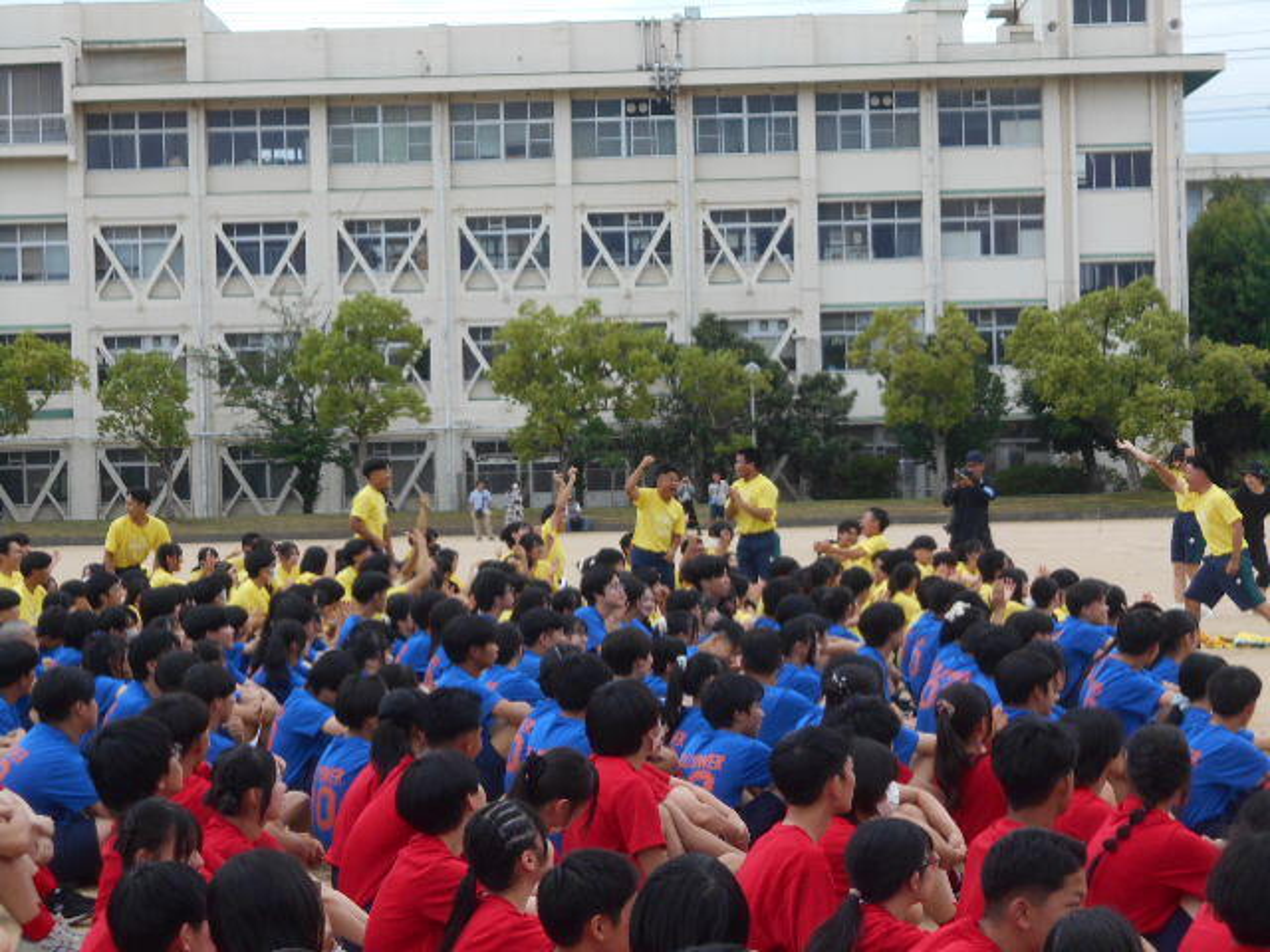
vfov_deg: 17.2
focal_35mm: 86
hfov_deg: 22.8
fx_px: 3155
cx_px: 635
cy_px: 476
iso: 125
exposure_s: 1/250
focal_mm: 15.4
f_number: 6.3
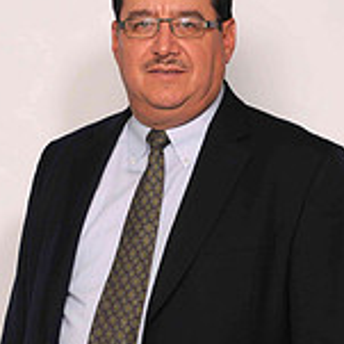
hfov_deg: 11.5
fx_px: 1709
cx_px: 177
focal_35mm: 152
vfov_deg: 11.5
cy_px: 276
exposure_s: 1/60
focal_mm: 40
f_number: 5.6
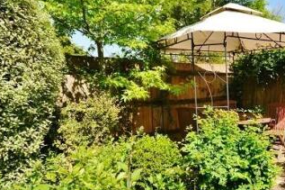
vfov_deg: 42.2
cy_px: 108
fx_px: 245
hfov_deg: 56.1
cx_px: 227
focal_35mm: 31
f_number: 8
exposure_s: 1/200
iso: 100
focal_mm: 10
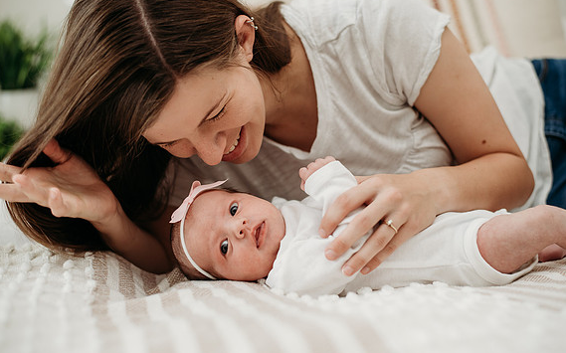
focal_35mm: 52
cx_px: 285
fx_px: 802
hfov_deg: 38.9
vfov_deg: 24.8
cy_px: 170
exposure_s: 1/200
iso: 400
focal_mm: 50
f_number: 2.5
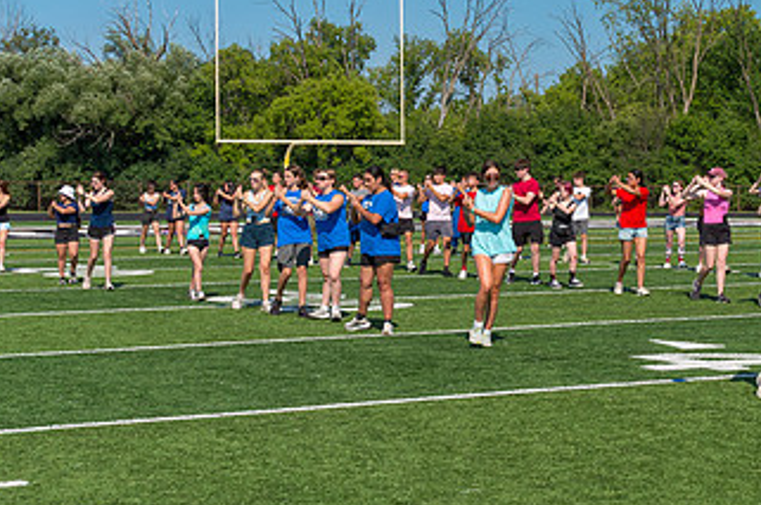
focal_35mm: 80
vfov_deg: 17.0
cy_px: 200
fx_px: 1689
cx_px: 441
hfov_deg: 25.4
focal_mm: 35
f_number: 13
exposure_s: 1/640
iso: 1250
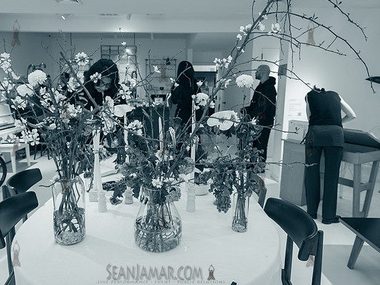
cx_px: 163
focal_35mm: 27
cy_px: 143
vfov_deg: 51.3
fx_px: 296
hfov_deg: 65.0
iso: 1600
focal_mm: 24
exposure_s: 1/250
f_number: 4.5
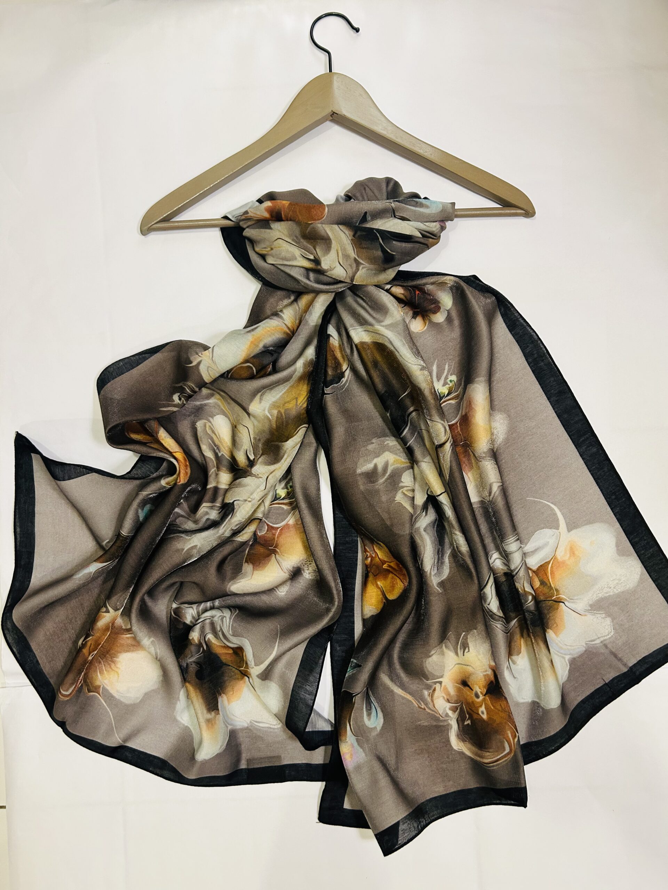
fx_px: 669
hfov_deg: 53.1
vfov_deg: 67.3
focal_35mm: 26
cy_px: 445
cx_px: 334
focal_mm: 5.7
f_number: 1.5
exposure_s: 1/50
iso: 200
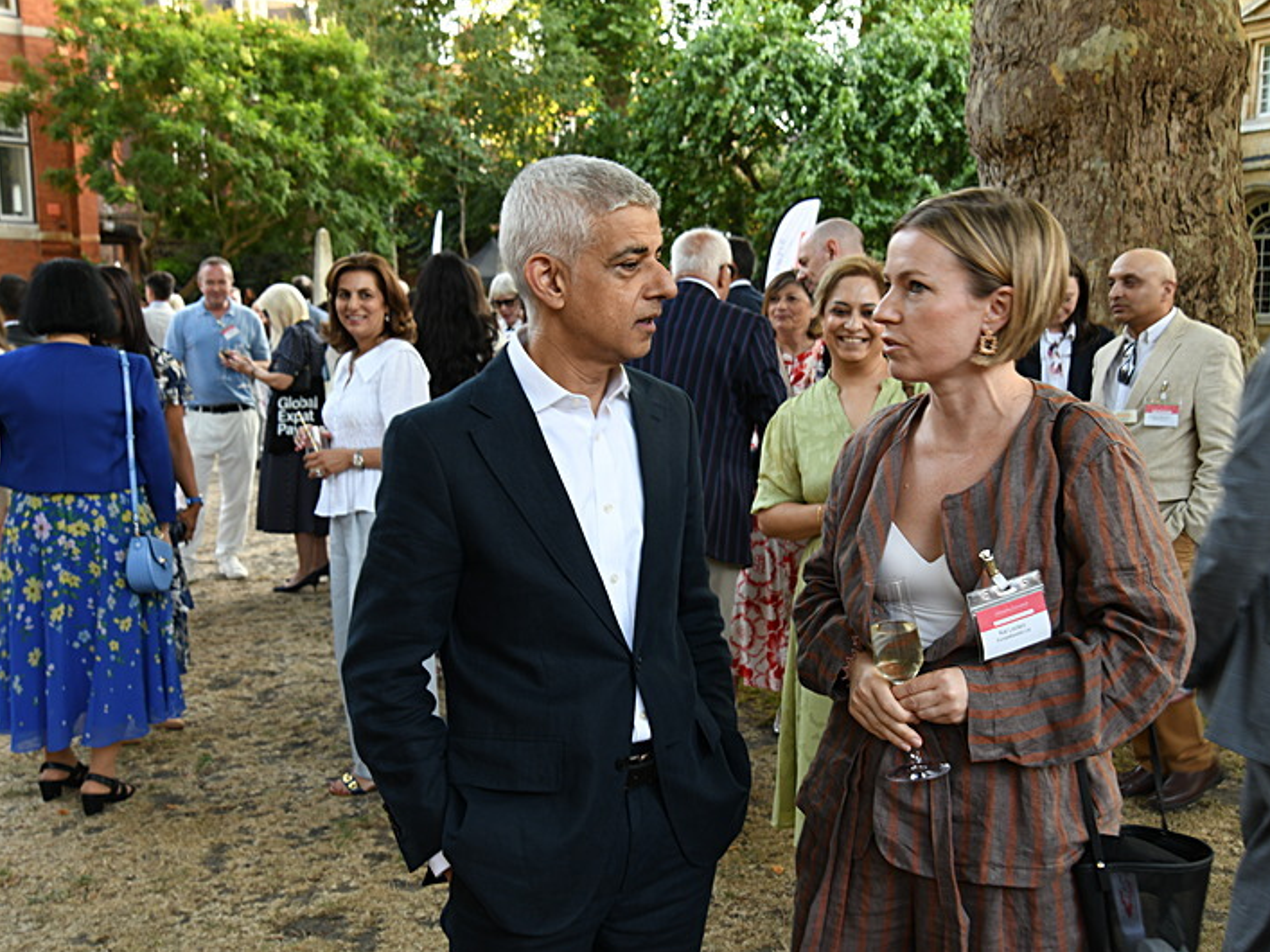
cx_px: 657
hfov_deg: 50.1
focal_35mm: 37
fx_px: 1357
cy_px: 477
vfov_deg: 38.7
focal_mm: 34
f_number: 6.3
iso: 400
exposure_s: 1/30
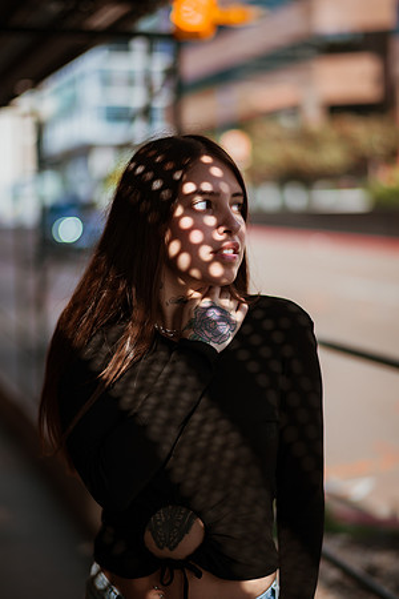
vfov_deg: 34.5
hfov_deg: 23.4
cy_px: 300
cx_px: 200
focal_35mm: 58
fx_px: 964
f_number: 1.4
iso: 50
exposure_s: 1/1250
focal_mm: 58
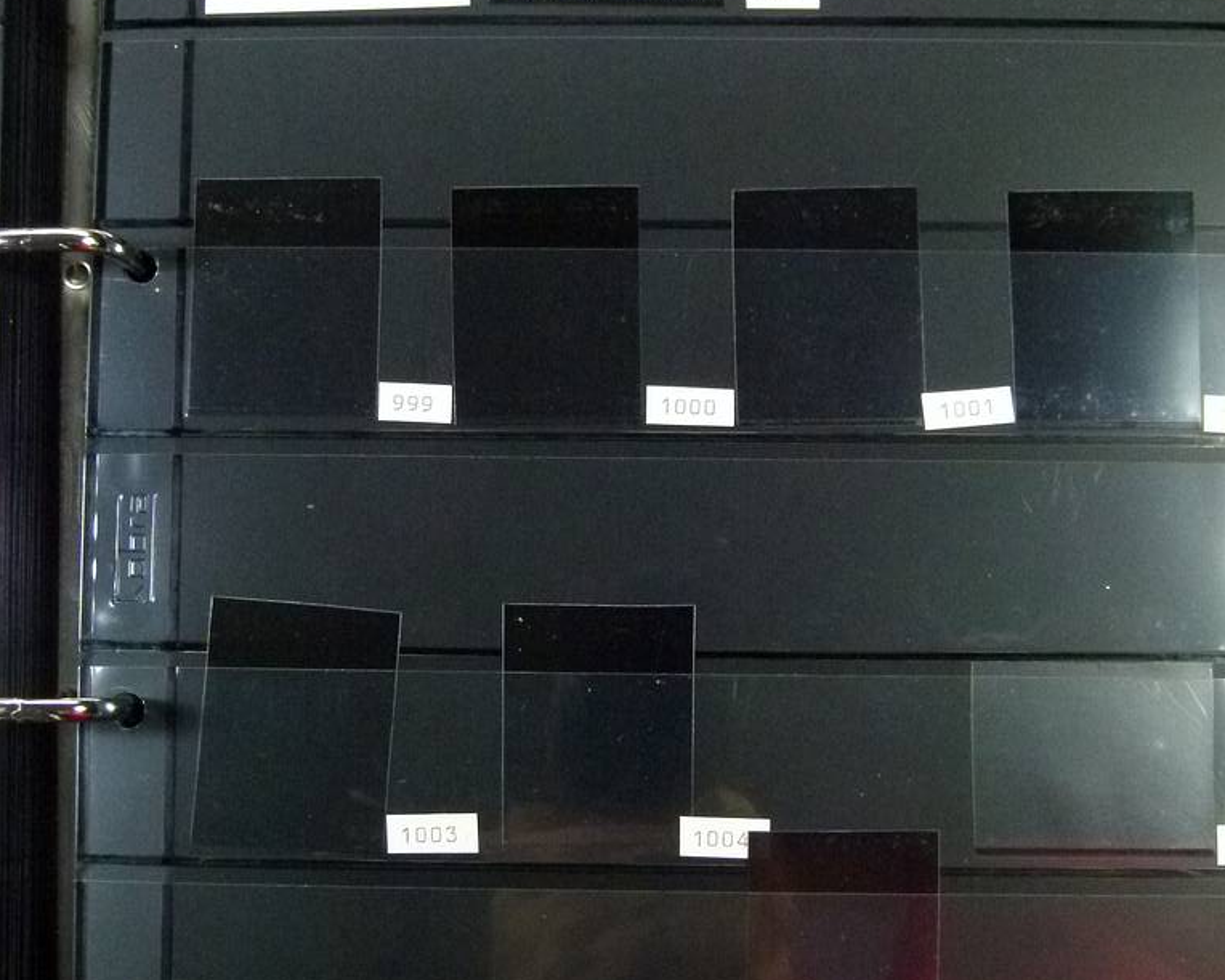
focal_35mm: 51
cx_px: 611
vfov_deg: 29.7
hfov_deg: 36.7
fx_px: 1849
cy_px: 541
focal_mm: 7.1
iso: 500
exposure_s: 1/250
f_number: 3.1
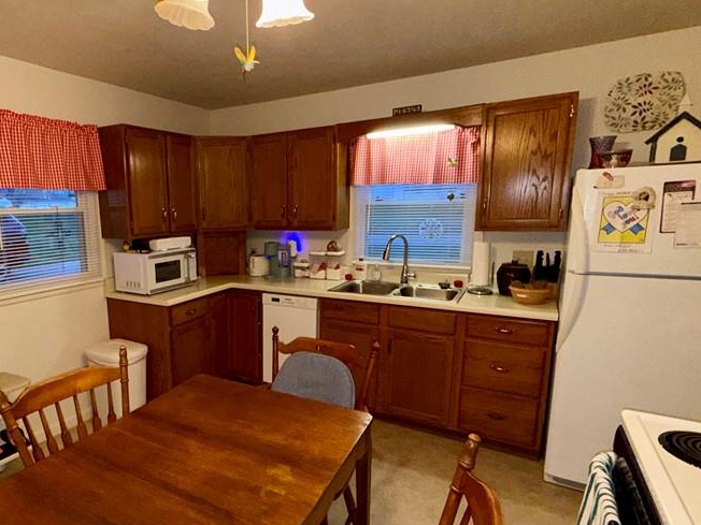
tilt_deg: -10.8
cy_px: 290
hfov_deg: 74.2
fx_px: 446
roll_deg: +1.9
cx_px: 238
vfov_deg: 60.9
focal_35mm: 22
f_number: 2.2
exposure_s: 1/60
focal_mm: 2.22
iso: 125
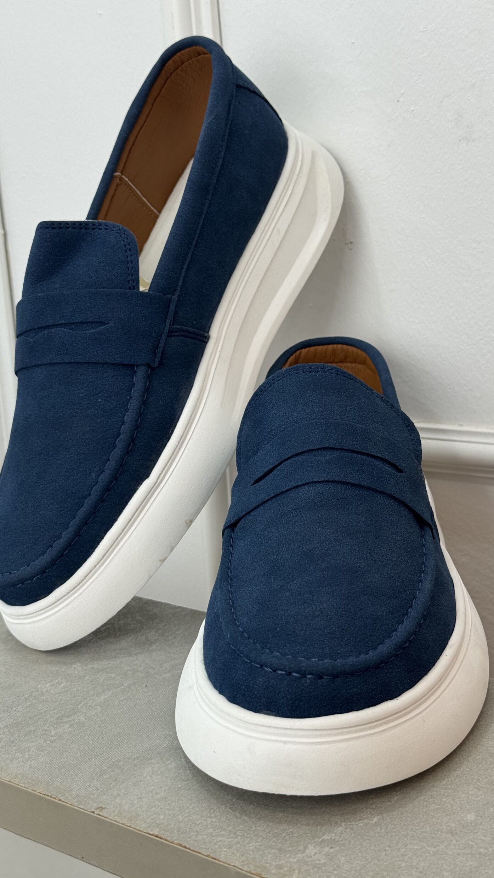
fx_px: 1257
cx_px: 233
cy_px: 446
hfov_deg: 22.2
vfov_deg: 38.5
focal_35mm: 54
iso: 64
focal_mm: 6.76
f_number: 1.78
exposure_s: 1/383
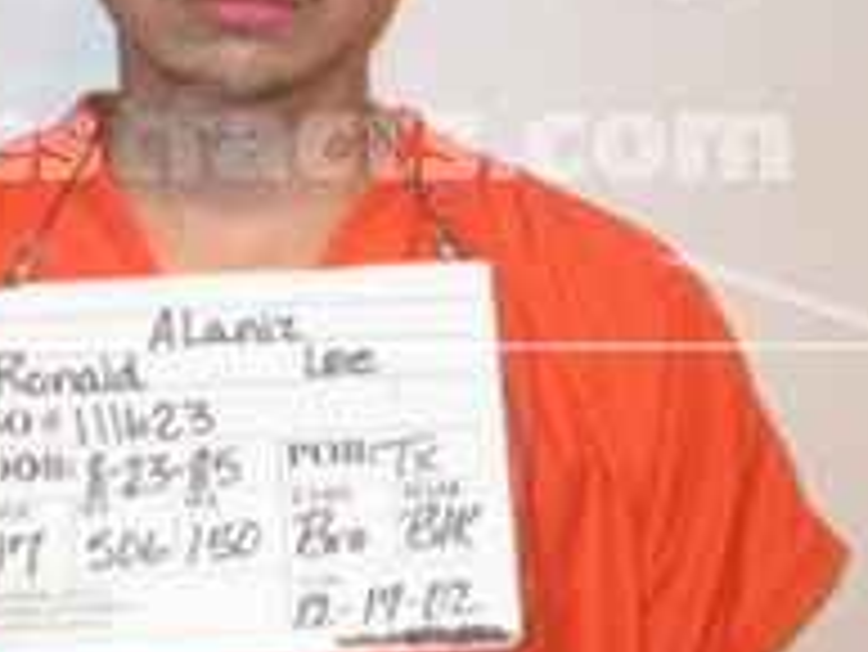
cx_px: 277
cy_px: 128
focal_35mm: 109
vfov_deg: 13.5
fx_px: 2735
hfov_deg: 18.0
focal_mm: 12.7
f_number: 3.1
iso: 100
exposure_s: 1/60.3
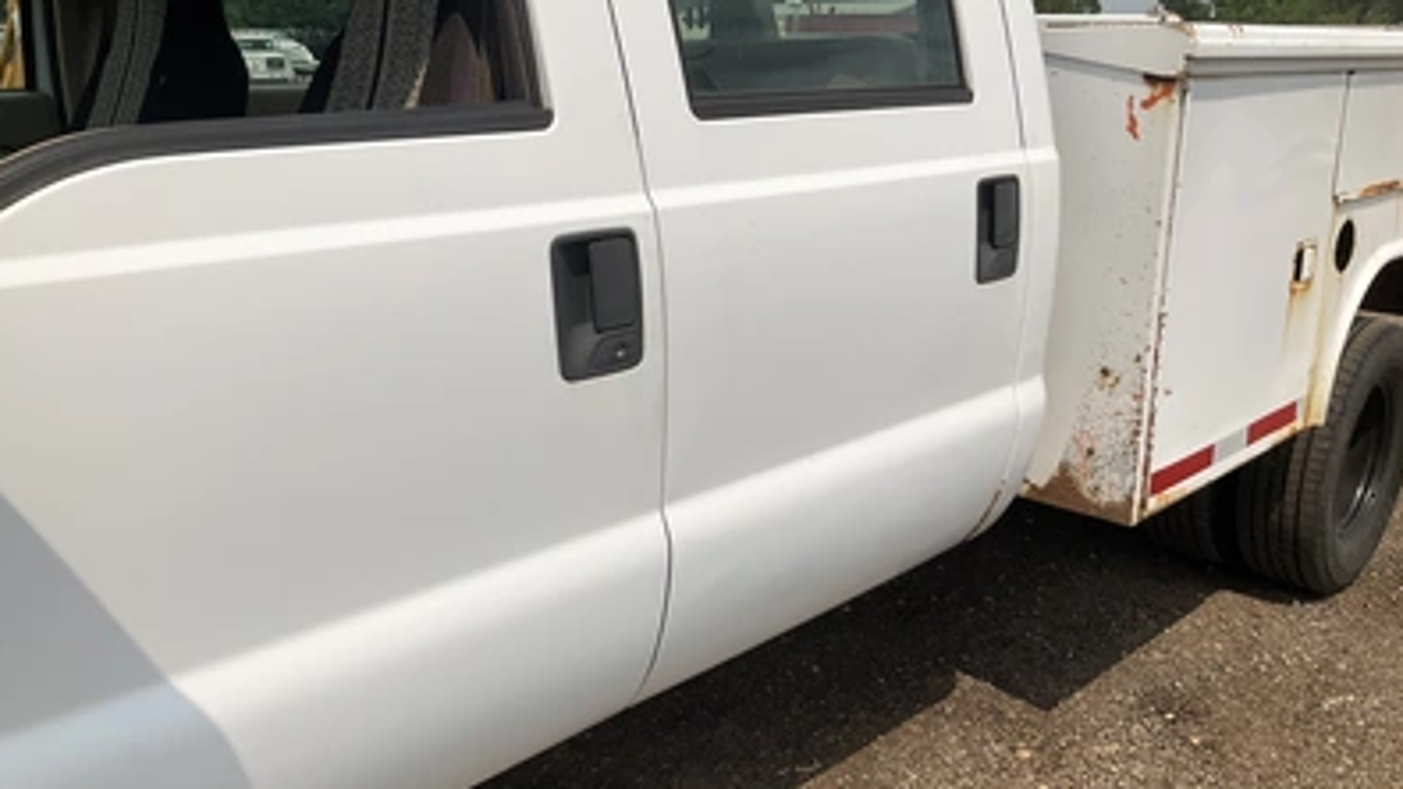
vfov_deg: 36.6
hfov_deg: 61.0
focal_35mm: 32
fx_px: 1190
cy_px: 437
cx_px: 700
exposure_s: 1/2959
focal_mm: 3
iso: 25
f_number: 1.8
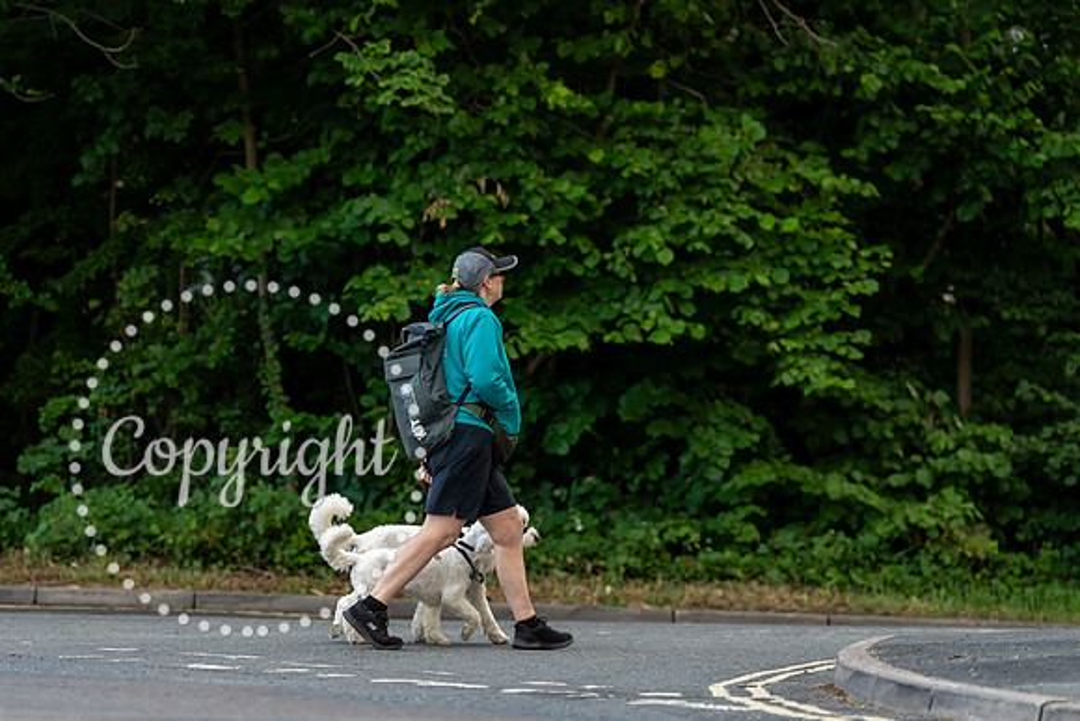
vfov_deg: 7.5
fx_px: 5517
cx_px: 412
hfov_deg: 11.2
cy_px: 418
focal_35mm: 184
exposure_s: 1/1000
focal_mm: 148
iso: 1000
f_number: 3.2
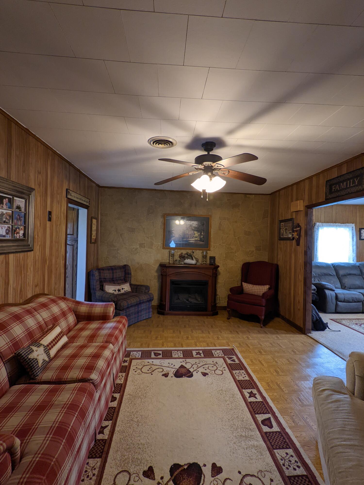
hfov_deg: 78.1
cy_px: 242
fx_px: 224
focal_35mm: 16
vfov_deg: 94.5
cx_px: 182
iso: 249
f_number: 2.2
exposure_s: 1/24
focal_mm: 2.22
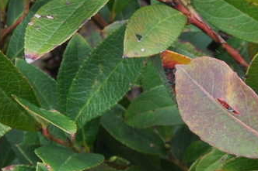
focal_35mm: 176
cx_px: 450
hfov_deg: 11.0
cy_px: 334
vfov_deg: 7.5
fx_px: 1261
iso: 200
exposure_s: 1/100
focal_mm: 26
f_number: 10
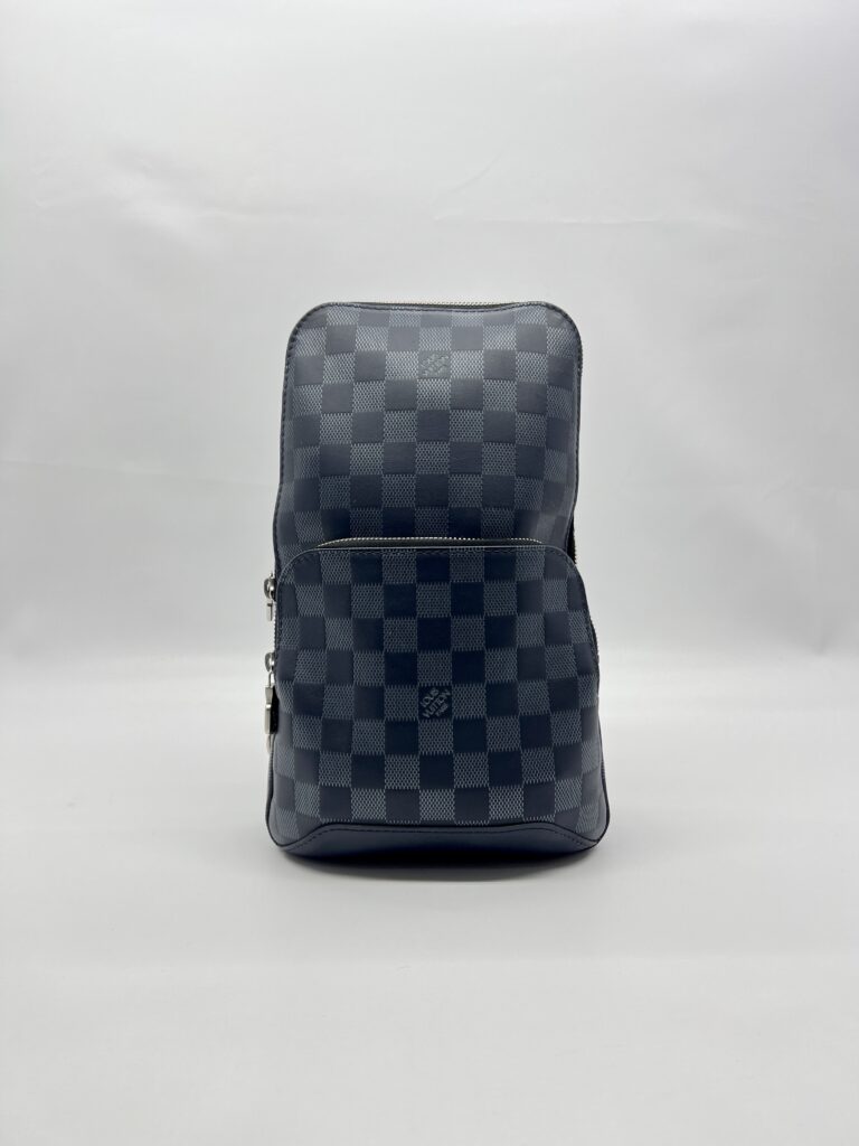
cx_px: 430
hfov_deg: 53.1
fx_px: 860
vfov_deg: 67.3
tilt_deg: -5.6
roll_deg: +0.0
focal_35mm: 26
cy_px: 573
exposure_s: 1/122
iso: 32
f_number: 1.5
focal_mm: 5.7
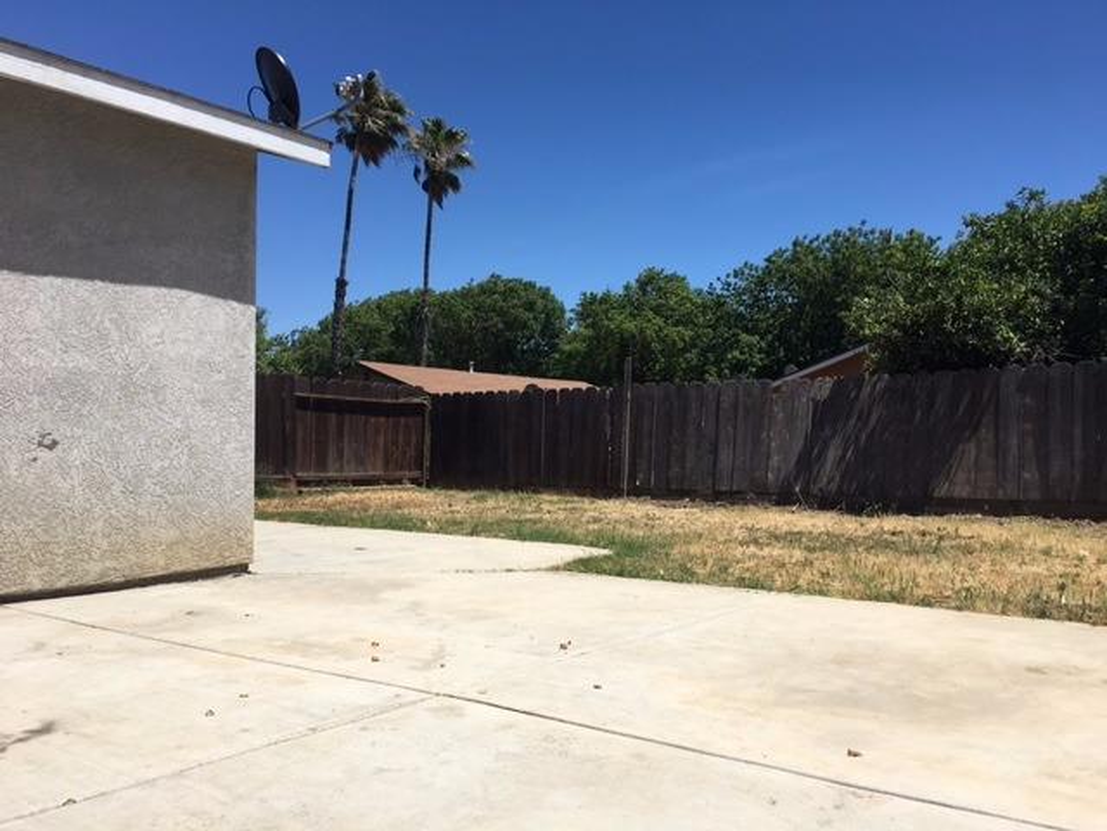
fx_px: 927
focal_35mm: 29
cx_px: 554
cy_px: 416
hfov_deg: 61.7
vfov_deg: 48.2
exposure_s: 1/2262
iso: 25
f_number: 2.2
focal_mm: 4.15
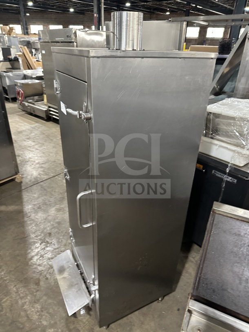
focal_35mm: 24
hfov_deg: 56.8
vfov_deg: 71.6
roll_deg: -0.3
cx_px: 124
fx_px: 230
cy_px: 166
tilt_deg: -28.3
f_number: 1.78
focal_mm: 6.86
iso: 500
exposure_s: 1/60
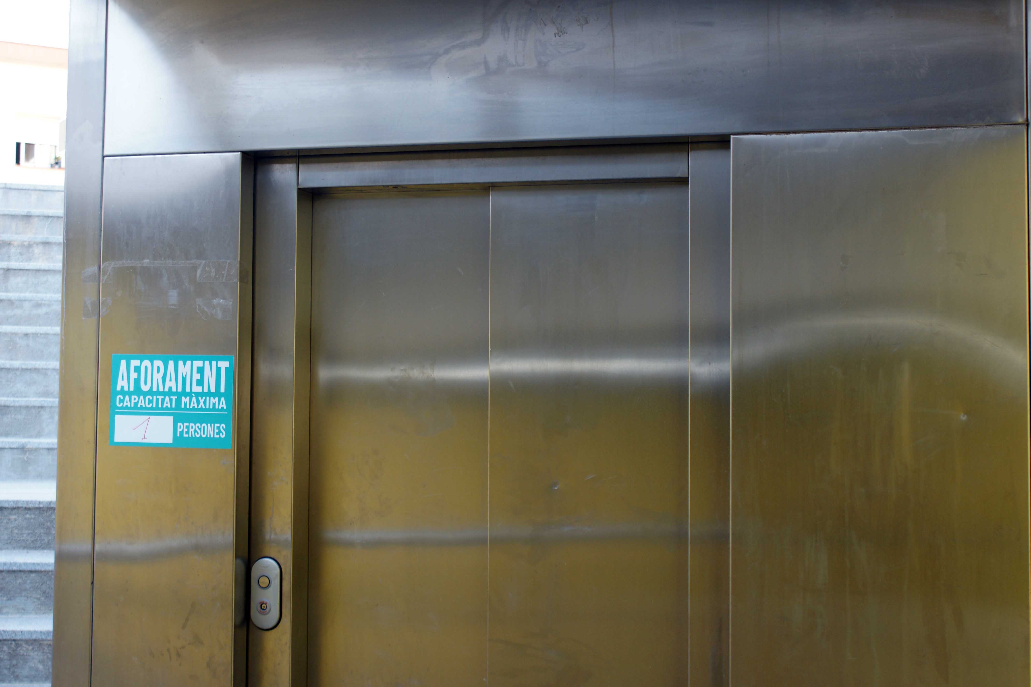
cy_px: 344
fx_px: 1503
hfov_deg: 37.9
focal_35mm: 52
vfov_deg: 25.8
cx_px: 516
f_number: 5.6
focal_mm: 35
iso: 200
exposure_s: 1/60
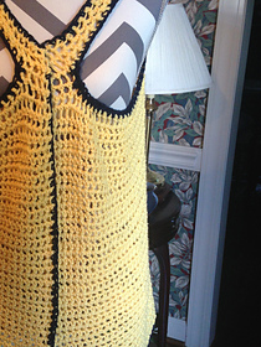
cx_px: 73
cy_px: 178
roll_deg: -1.2
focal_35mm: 59
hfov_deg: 24.6
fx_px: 593
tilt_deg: -20.1
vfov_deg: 32.7
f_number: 2.4
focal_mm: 4.12
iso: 50
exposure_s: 1/30
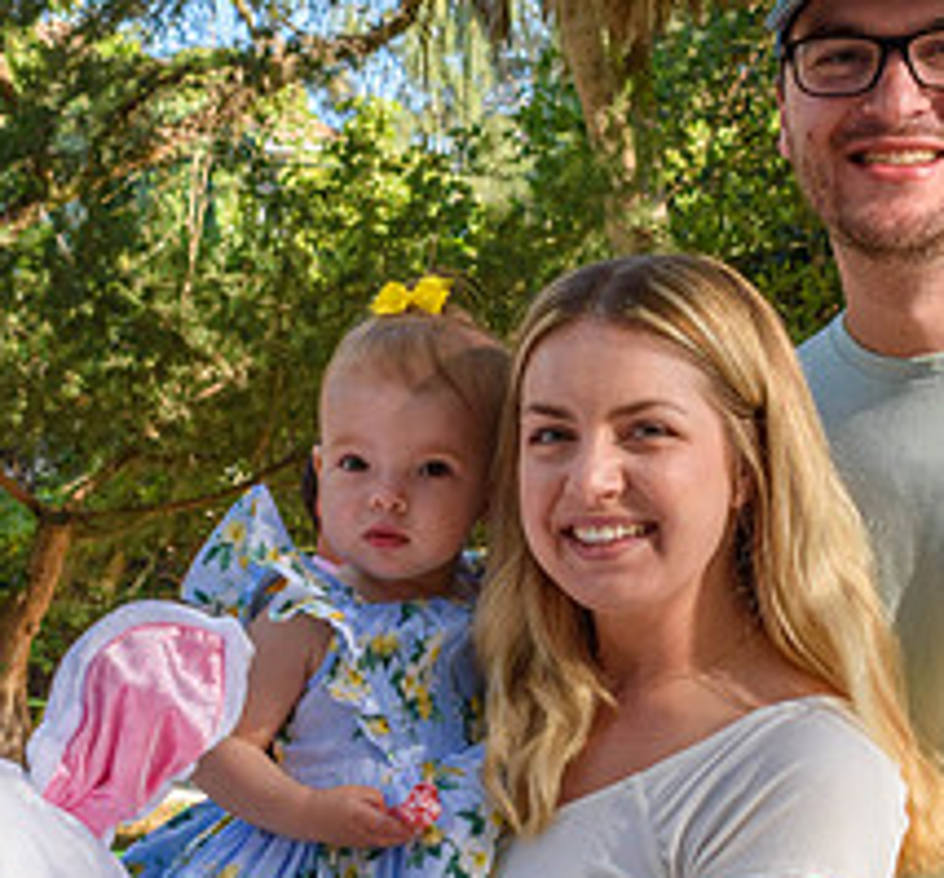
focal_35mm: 129
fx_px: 3843
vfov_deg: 13.0
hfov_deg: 14.0
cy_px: 732
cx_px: 324
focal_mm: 31
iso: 250
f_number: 8
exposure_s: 1/250
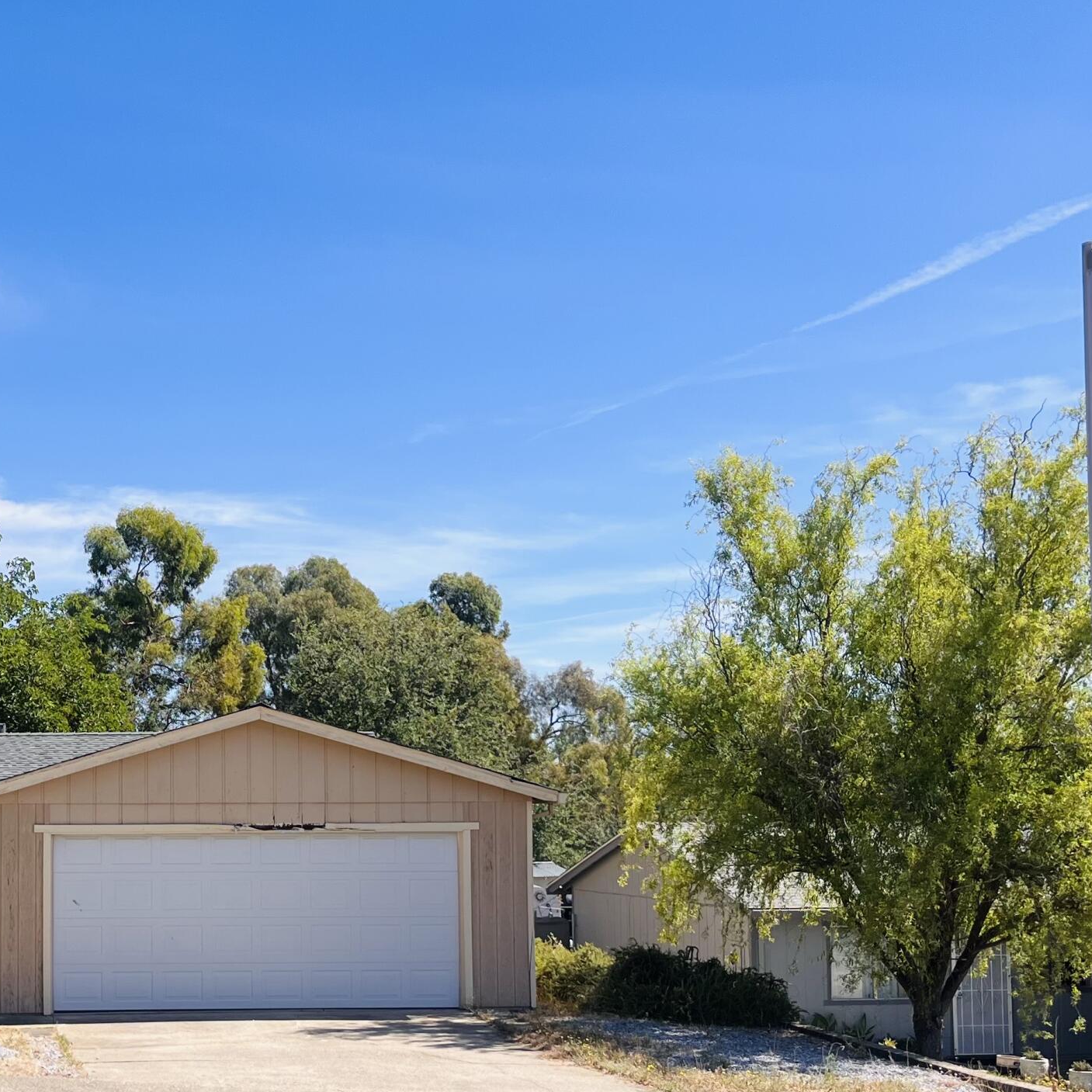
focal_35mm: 49
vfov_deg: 34.4
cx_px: 123
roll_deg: +0.7
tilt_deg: +2.2
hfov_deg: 33.0
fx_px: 1749
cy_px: 723
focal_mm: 5.1
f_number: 1.6
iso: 50
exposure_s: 1/2967
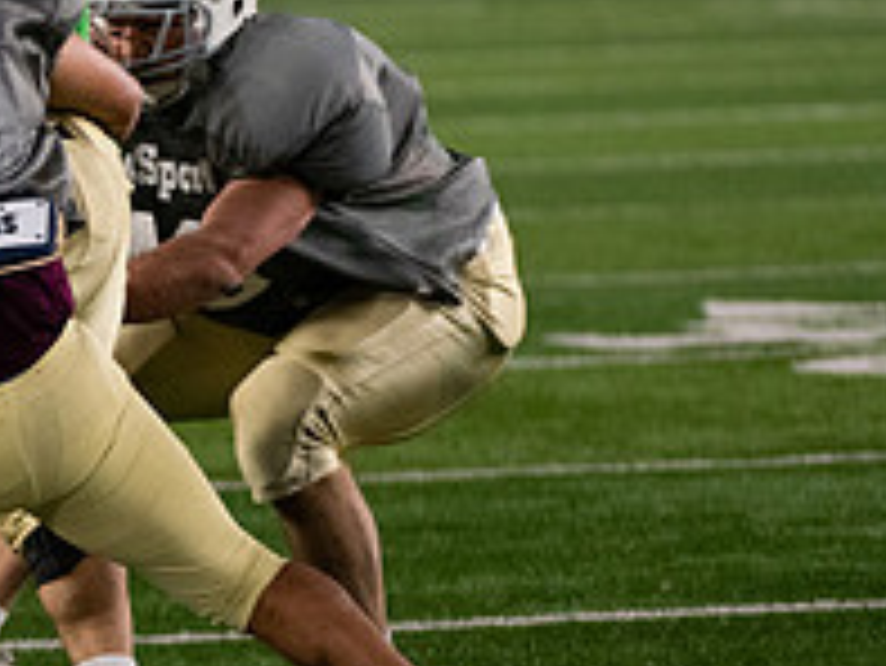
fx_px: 14470
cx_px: -58
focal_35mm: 565
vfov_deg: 2.6
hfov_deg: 3.5
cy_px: 164
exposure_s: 1/500
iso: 4000
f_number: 4
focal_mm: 200
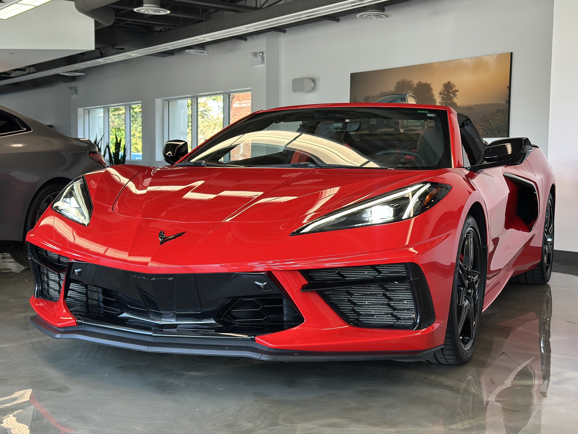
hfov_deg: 39.7
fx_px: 801
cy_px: 217
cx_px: 289
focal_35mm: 48
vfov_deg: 30.3
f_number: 1.78
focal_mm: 6.86
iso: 125
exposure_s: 1/150
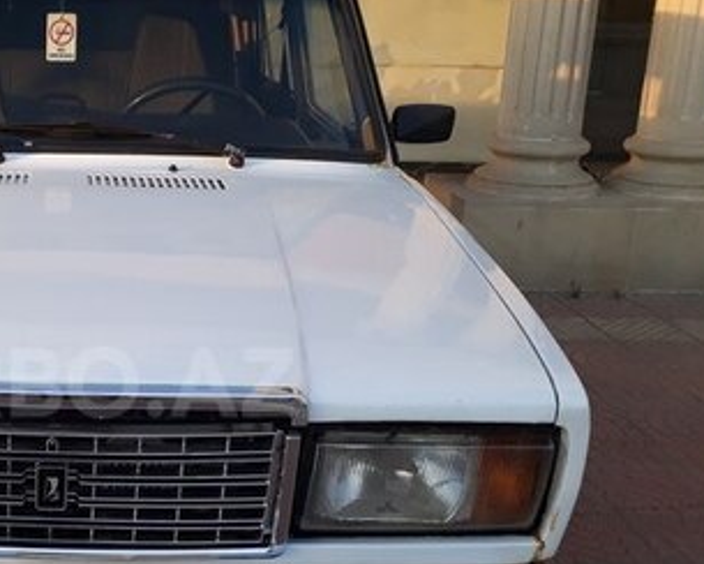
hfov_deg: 31.3
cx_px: 58
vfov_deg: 26.5
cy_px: 383
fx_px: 1188
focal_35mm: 57
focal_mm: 3.6
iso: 40
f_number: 1.9
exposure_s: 1/234
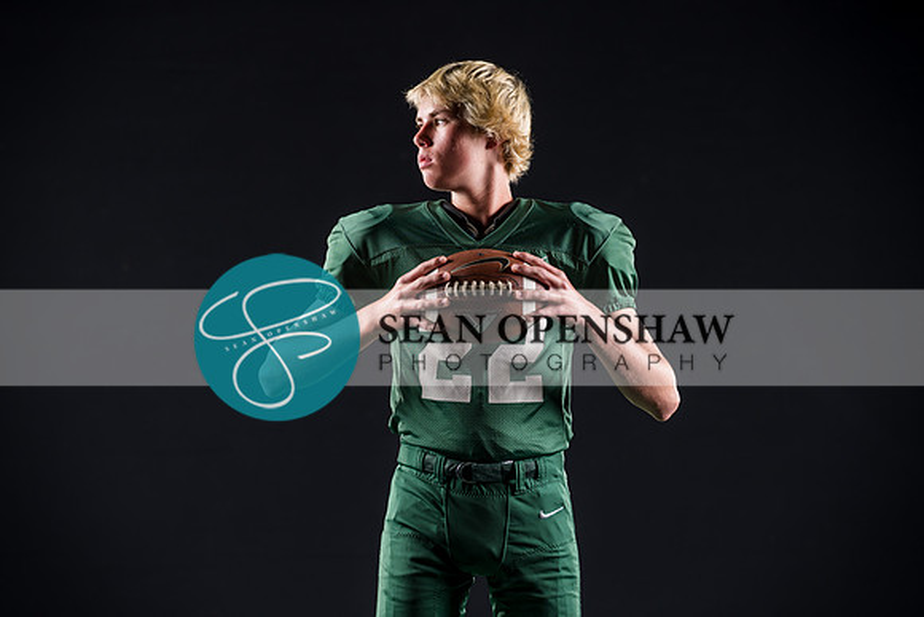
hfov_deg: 20.8
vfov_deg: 14.0
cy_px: 308
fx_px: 2516
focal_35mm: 98
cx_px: 462
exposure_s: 1/125
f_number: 3.5
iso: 200
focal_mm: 98
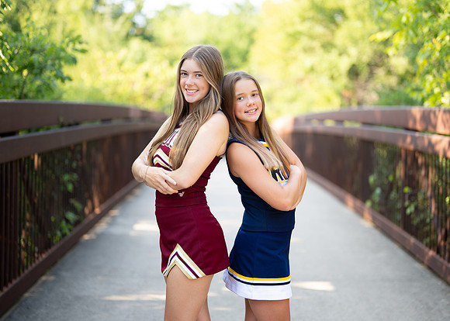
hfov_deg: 33.6
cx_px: 228
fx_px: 745
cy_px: 158
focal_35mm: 58
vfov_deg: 24.3
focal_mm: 50
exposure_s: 1/500
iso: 100
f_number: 1.2
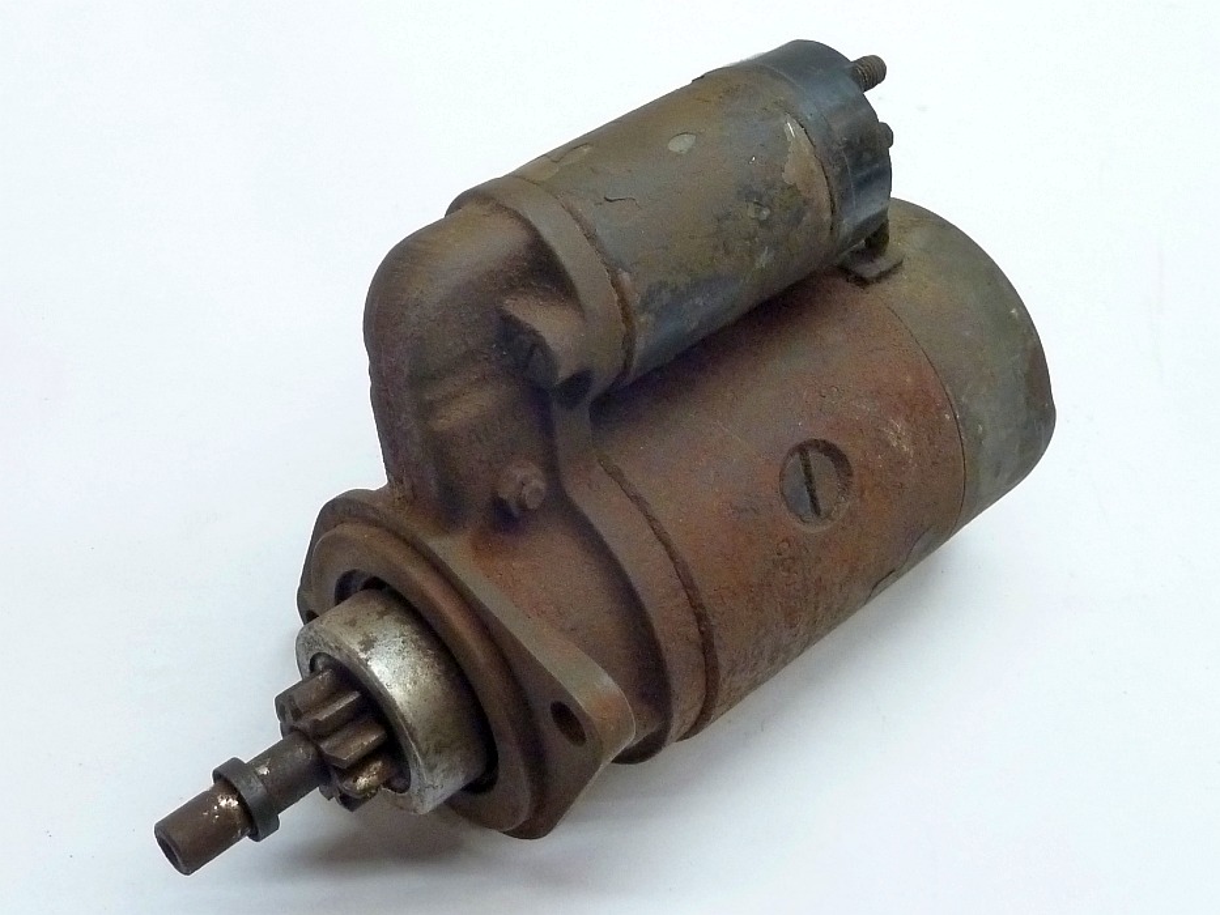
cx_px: 610
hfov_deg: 60.0
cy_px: 458
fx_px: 1057
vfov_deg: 46.8
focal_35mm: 30
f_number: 3.4
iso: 400
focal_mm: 5
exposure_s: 1/20
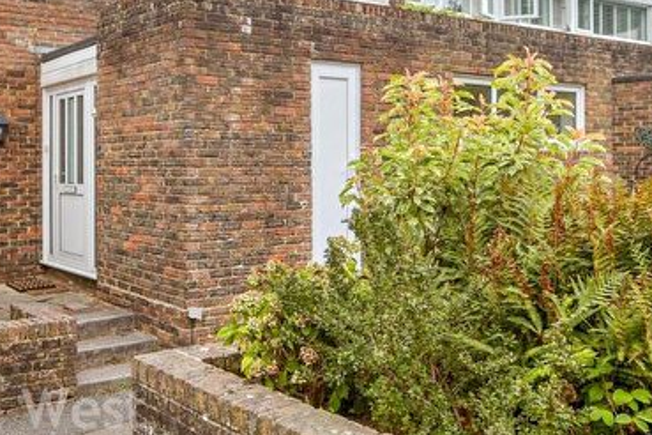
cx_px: 138
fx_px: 652
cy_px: 126
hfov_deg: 50.2
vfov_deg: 36.3
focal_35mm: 36
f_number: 8
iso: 160
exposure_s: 1/100
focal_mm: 13
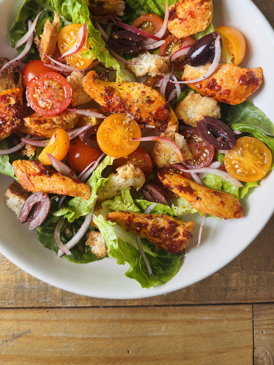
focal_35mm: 33
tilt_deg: -88.2
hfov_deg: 42.9
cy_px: 125
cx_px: 118
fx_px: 348
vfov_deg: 54.3
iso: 125
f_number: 1.78
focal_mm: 6.76
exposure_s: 1/121
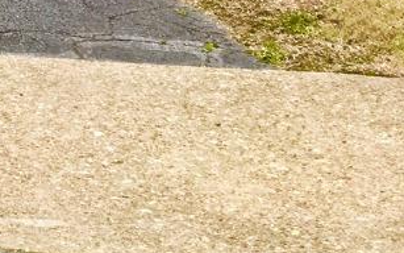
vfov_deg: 8.1
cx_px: -509
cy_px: -444
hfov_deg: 12.1
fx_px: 1586
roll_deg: -2.3
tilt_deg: -1.9
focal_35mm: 144
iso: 25
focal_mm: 4.15
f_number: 2.2
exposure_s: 1/1603
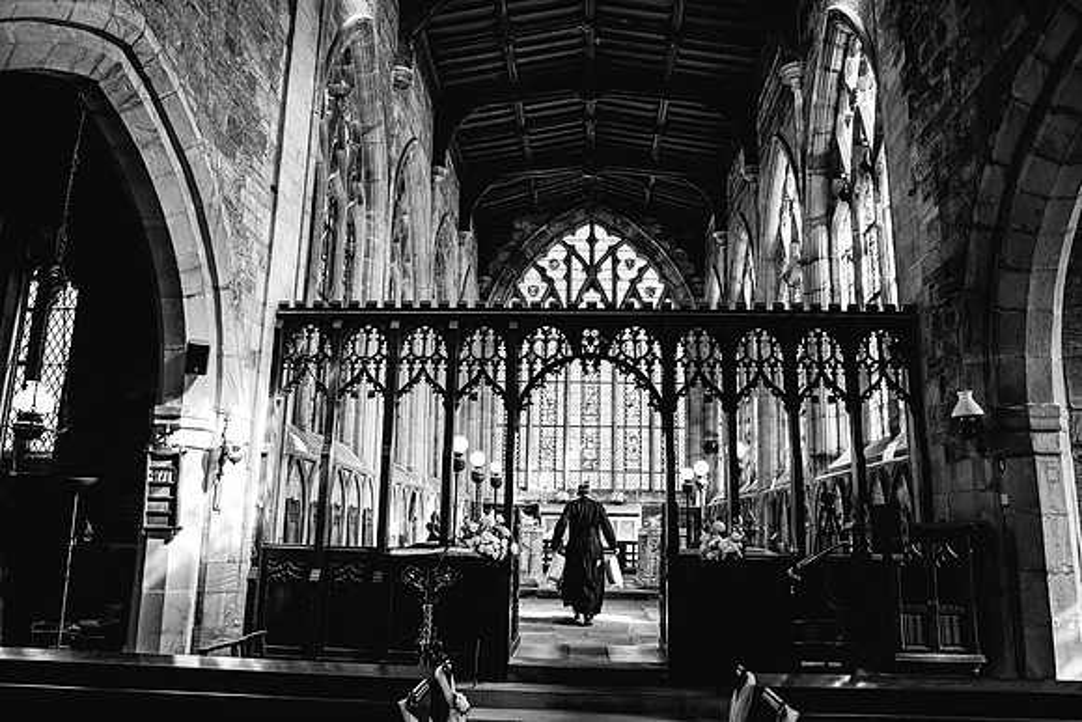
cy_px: 361
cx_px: 541
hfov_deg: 71.7
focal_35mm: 25
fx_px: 749
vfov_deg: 51.5
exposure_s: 1/125
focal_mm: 24
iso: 640
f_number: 2.5
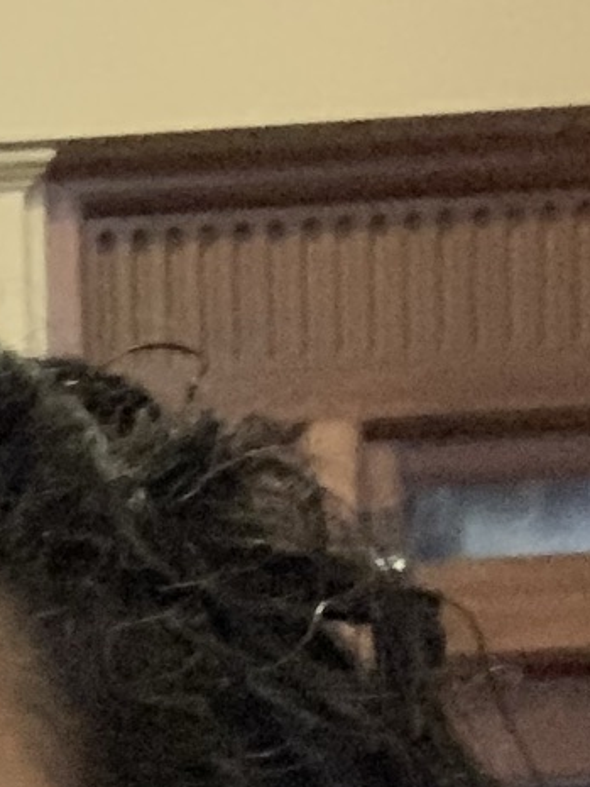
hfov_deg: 9.7
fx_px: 3203
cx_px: -661
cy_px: 1704
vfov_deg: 12.0
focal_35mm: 141
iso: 1000
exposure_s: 1/15
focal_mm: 2.87
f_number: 2.2
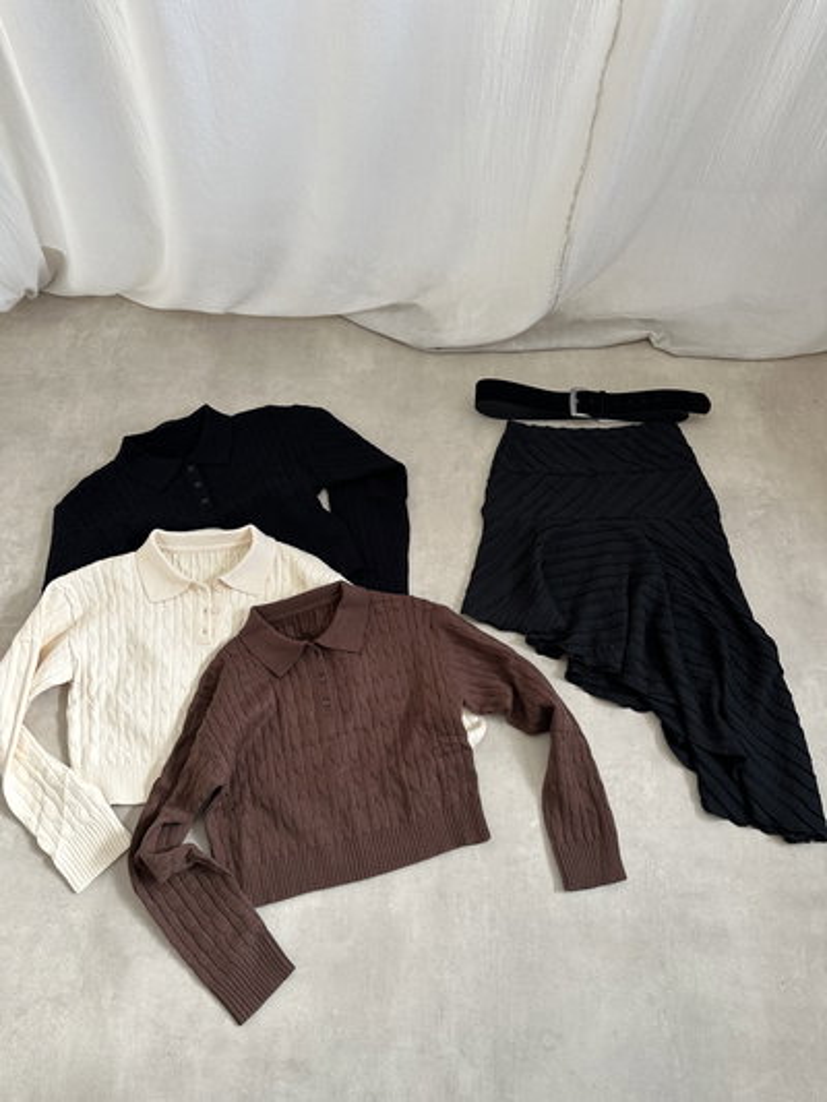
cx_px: 414
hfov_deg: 56.8
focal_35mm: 24
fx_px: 764
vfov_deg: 71.6
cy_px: 551
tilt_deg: -63.9
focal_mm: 6.86
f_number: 1.78
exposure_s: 1/121
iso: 64
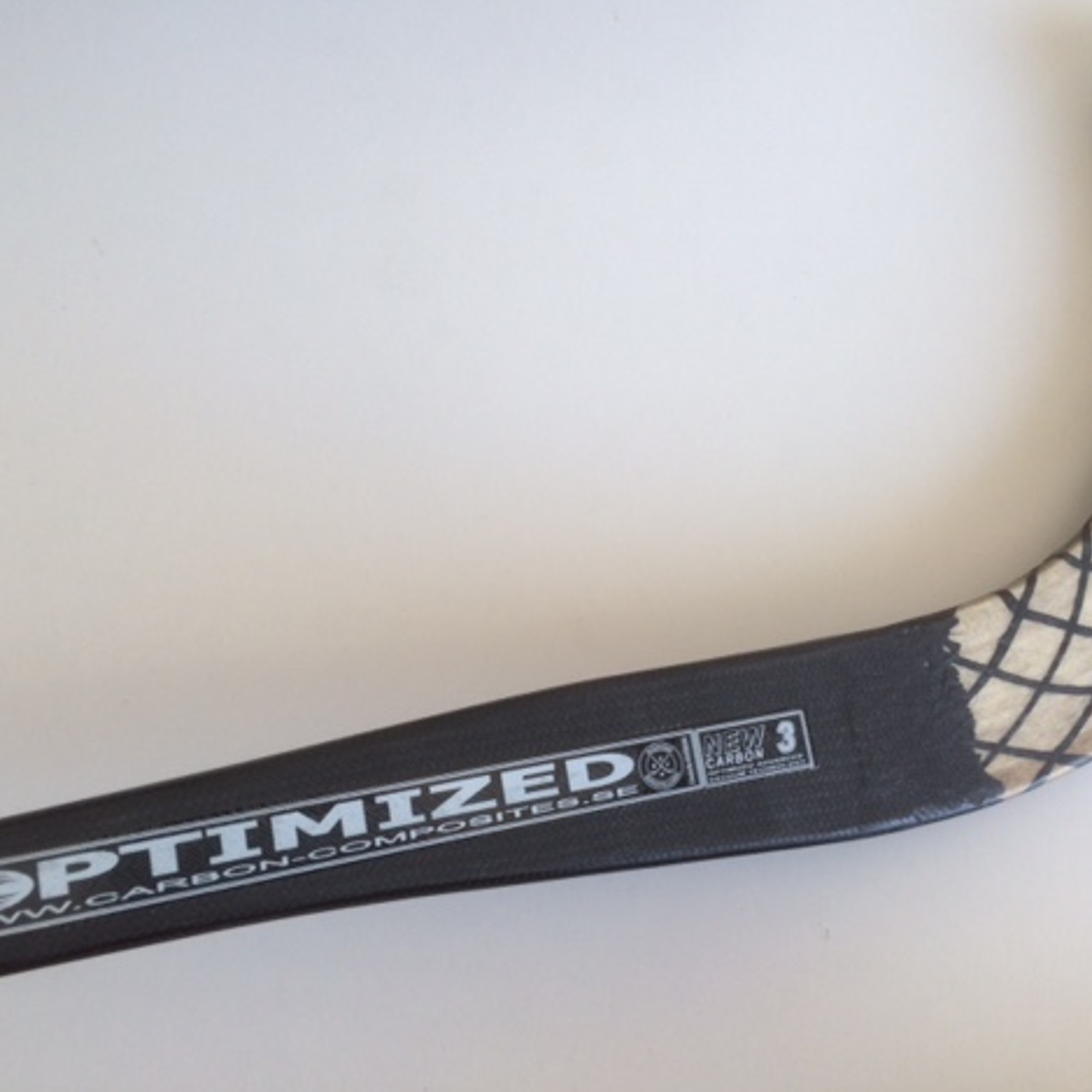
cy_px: 538
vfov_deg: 47.2
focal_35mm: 35
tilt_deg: -72.6
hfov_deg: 47.1
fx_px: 1249
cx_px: 608
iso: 40
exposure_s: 1/120
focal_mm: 4.15
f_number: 2.2
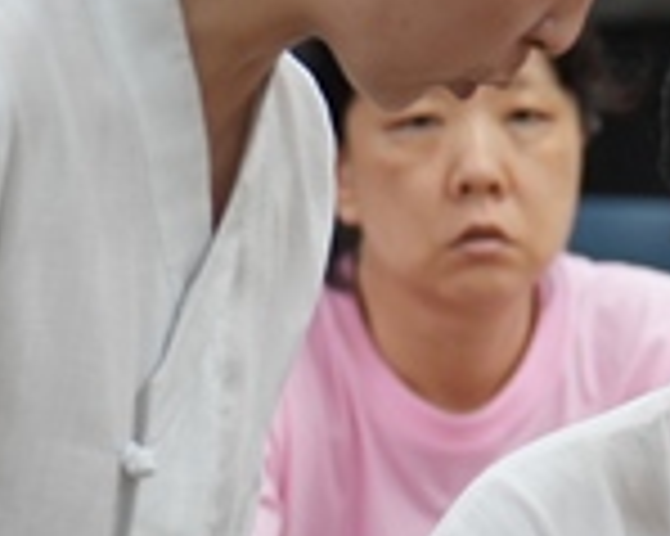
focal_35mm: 440
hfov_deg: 4.4
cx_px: 598
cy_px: 547
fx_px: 8719
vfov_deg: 3.5
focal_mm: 73
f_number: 2.5
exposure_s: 1/160
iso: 500
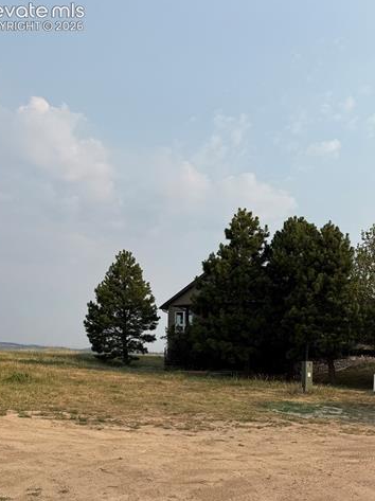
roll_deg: -1.4
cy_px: 384
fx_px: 564
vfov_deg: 46.0
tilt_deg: -1.8
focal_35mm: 39
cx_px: 273
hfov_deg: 36.1
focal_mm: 6.76
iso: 80
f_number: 1.78
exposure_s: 1/4405
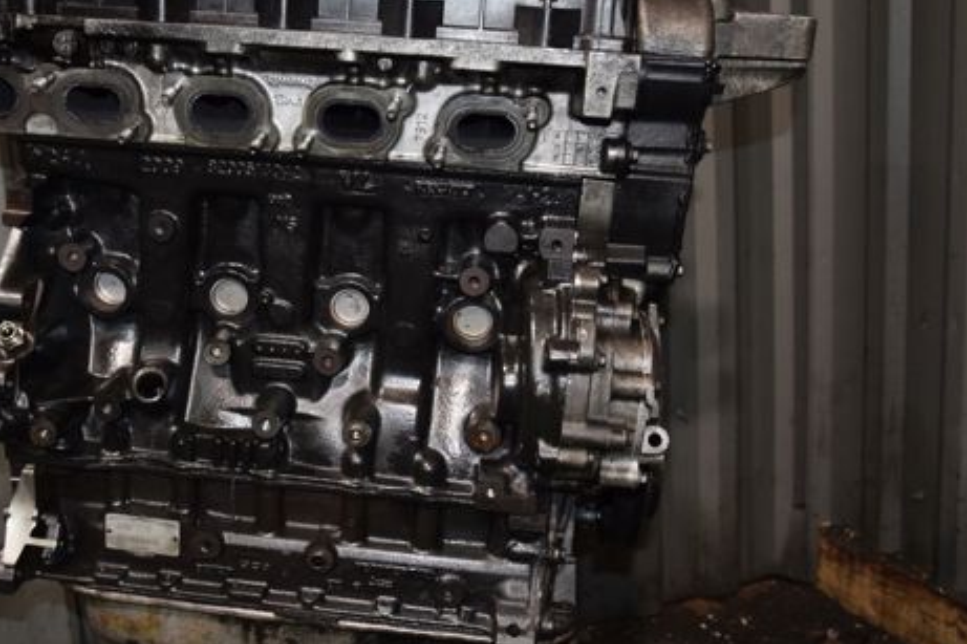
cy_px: 306
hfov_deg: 44.5
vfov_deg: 30.7
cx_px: 369
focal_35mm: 44
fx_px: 1173
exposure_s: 1/60
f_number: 5
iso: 800
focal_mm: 21
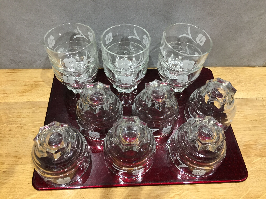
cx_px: 133
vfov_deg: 48.2
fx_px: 223
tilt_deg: -53.7
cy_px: 100
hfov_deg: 61.7
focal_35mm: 29
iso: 160
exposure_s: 1/33
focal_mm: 4.15
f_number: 2.2
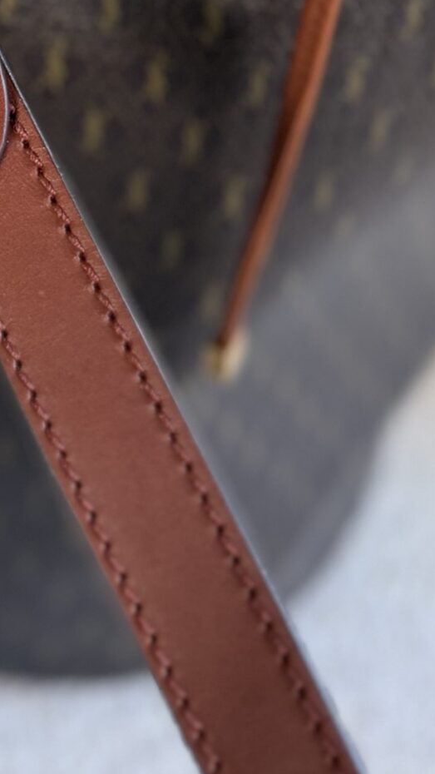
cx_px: -134
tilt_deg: -38.1
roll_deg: -3.4
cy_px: -245
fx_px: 1477
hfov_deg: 15.9
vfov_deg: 25.2
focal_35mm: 72
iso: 160
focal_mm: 6.76
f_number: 1.78
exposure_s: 1/121
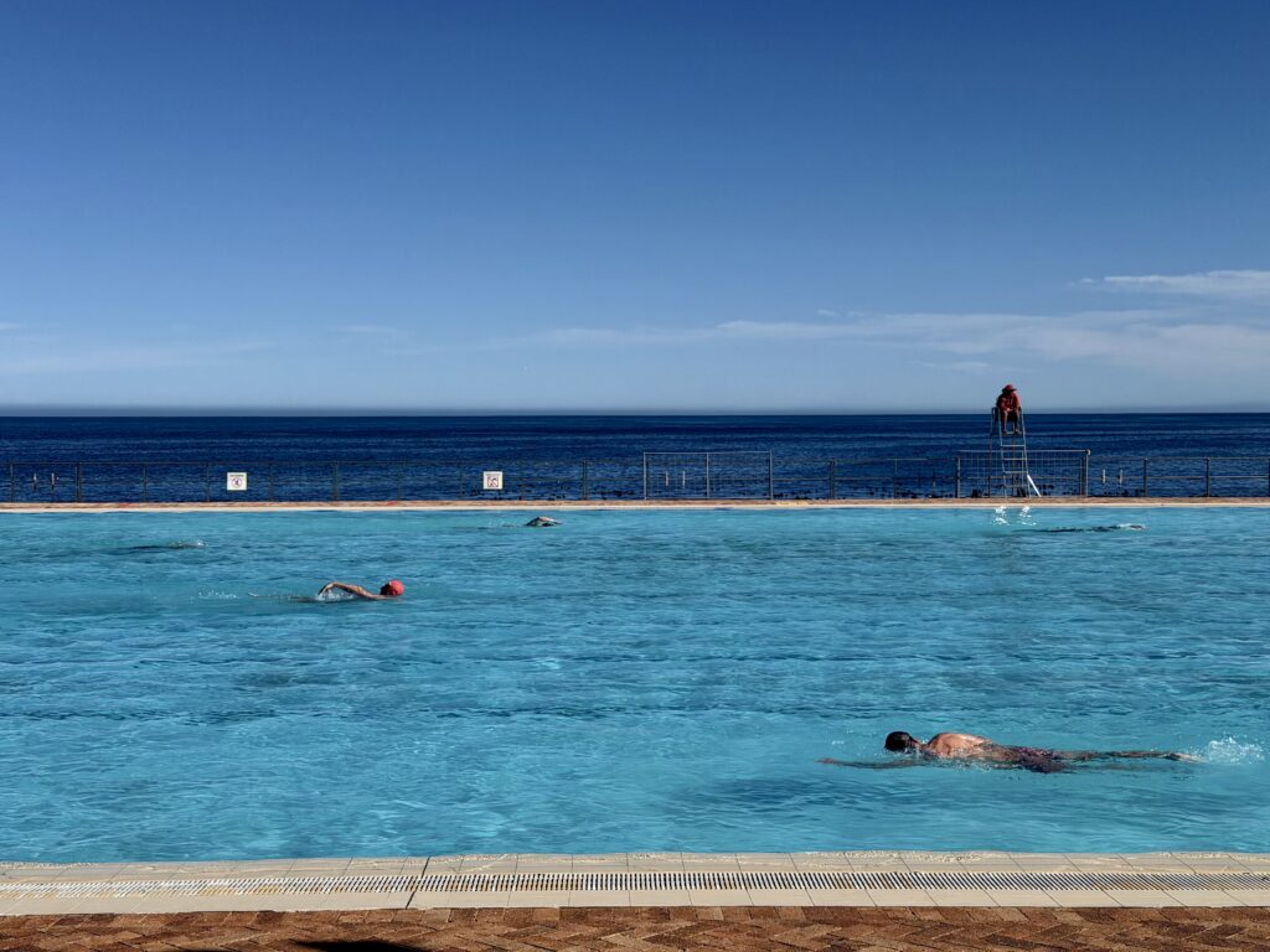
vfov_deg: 30.3
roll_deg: +0.0
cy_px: 476
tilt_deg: -1.9
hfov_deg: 39.7
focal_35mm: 48
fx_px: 1761
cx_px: 635
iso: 64
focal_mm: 6.76
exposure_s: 1/7874
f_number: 1.78
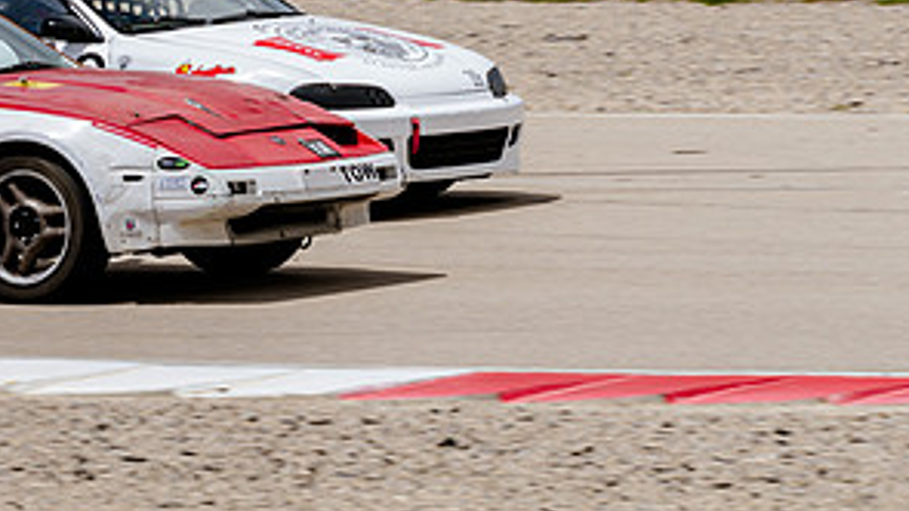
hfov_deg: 2.7
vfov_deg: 1.5
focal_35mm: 788
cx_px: 324
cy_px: -65
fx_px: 18995
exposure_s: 1/640
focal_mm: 320
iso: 64
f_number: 5.6
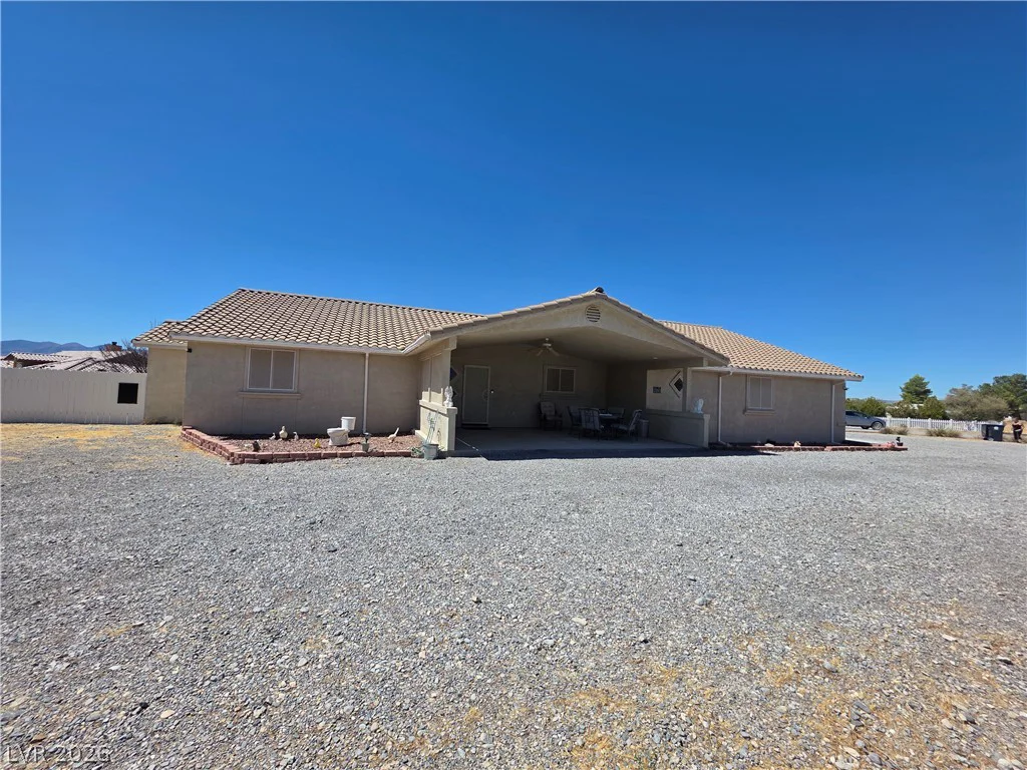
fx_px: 386
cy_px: 385
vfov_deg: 89.9
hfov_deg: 106.2
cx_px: 514
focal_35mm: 13
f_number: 1.9
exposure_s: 1/3042
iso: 40
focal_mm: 2.2
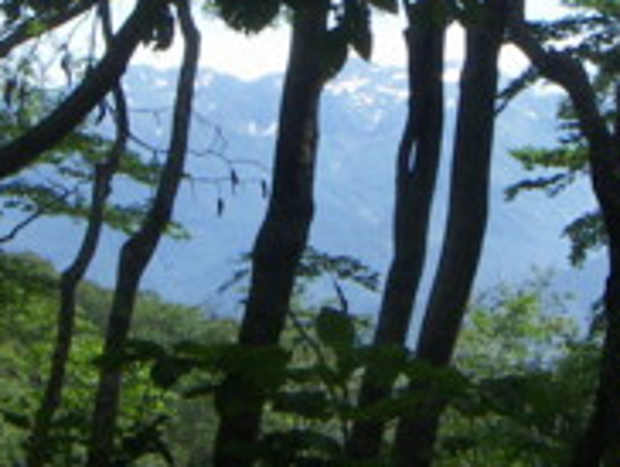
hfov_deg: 21.9
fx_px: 1596
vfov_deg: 16.6
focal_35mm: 89
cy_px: 170
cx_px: 399
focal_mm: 4.7
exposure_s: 1/200
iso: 100
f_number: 6.7
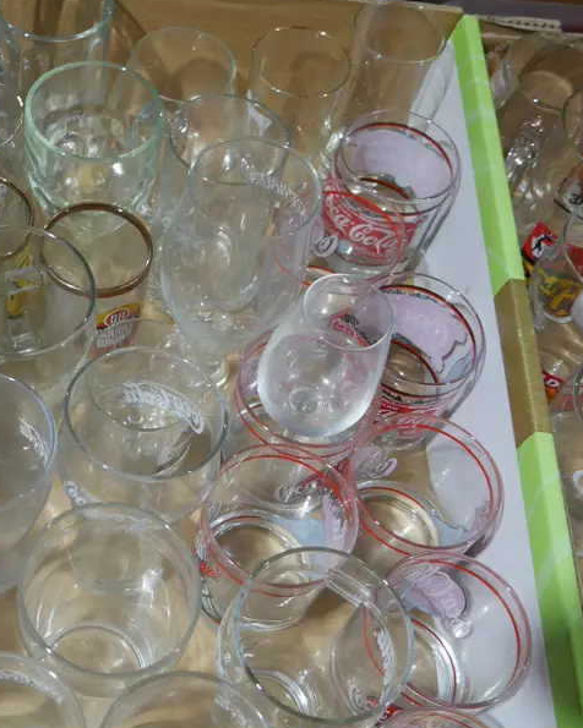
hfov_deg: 31.3
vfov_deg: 39.5
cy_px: 403
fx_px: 1014
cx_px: 122
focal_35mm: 47
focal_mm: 14
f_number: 3.5
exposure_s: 1/60
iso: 250
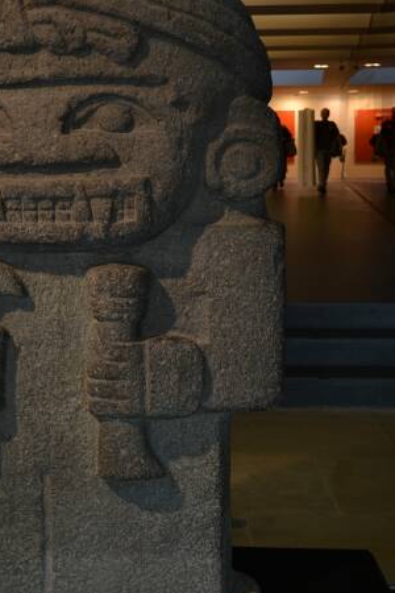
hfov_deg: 27.4
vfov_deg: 41.1
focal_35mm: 48
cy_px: 286
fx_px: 790
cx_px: 69
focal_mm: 18
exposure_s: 1/25
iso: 100
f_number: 3.5
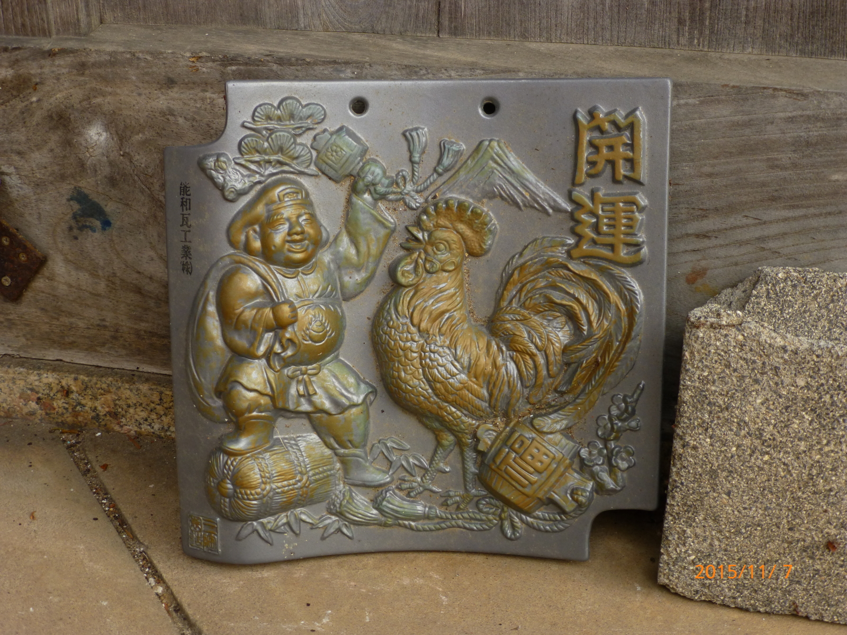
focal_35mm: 47
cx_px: 424
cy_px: 318
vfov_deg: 30.9
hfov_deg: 40.4
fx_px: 1150
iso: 100
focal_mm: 8.5
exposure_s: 1/50
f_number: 4.2
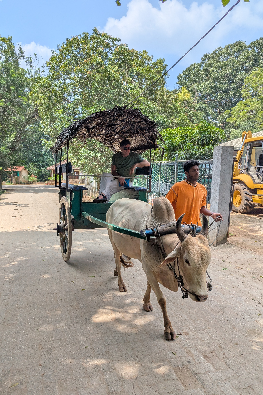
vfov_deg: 69.4
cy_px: 203
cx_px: 125
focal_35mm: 26
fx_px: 285
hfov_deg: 49.5
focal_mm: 6.81
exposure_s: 1/1508
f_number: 1.85
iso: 40
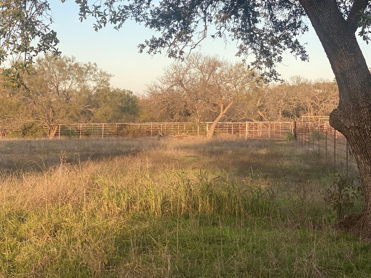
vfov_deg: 18.1
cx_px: 203
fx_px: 868
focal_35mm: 81
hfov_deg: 24.1
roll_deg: -0.5
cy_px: 76
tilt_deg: +2.8
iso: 20
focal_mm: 6
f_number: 2
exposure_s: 1/347
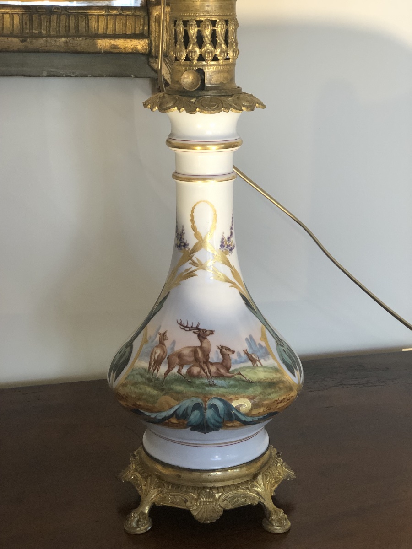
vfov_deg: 33.8
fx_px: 905
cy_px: 274
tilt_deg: -17.4
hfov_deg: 25.7
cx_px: 206
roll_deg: +1.0
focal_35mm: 57
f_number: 2.8
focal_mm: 6.6
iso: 250
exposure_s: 1/100
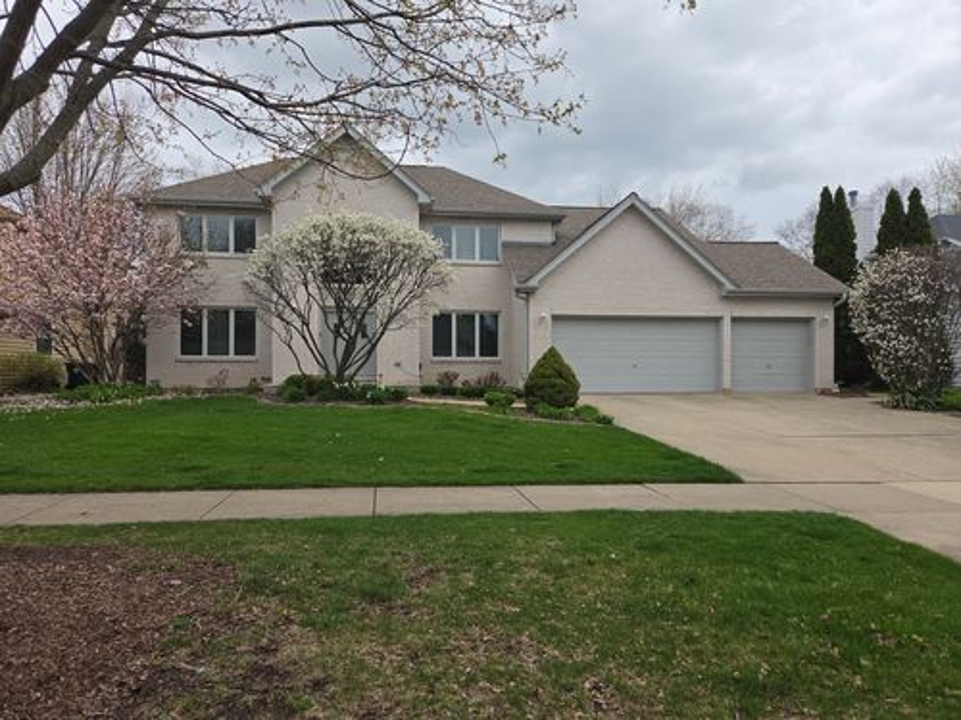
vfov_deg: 58.9
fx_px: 639
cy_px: 360
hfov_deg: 73.9
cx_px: 480
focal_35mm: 23
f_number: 1.8
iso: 25
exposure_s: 1/617
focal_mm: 5.4
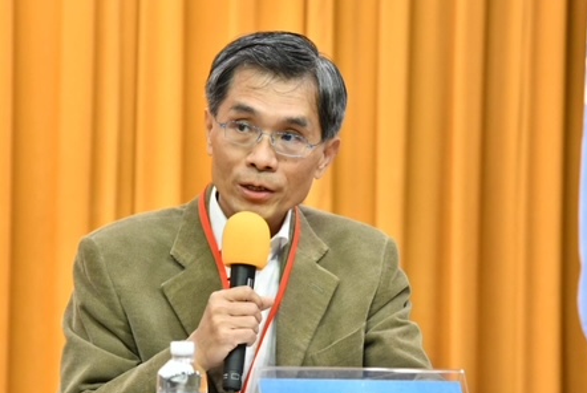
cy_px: 230
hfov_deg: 12.7
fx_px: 2645
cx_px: 255
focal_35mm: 162
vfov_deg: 8.5
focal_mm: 112
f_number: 4
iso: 6400
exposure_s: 1/160
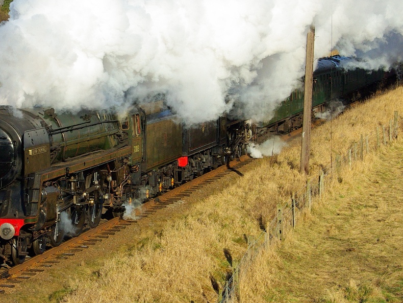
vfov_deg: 14.2
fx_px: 1211
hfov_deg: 18.8
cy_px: 92
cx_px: 105
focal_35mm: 104
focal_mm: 38
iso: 400
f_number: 8
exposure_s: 1/750
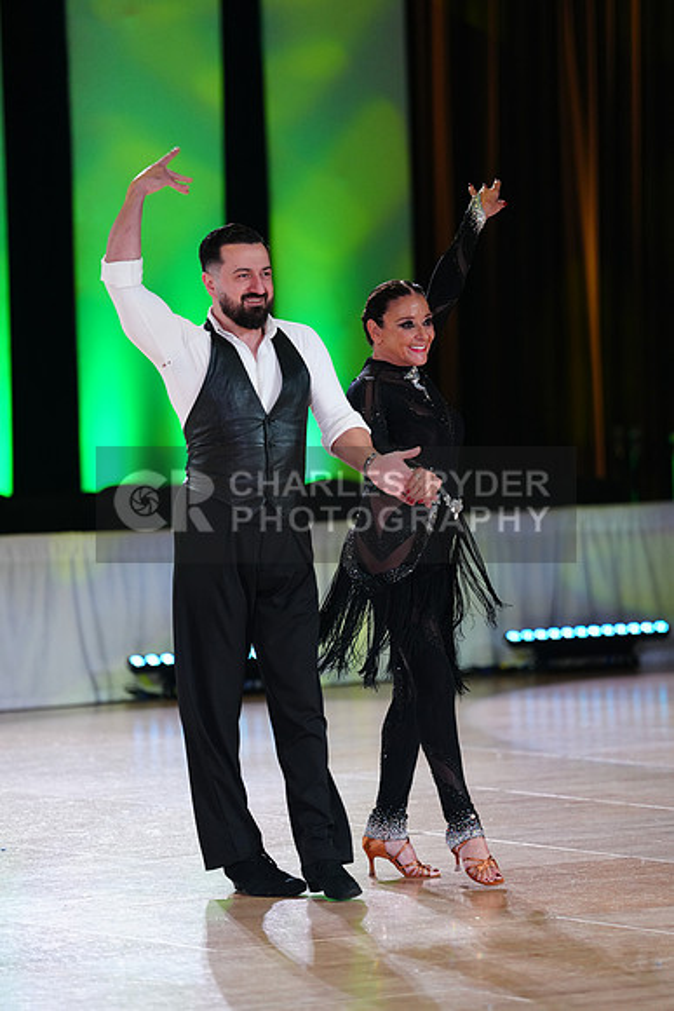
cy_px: 506
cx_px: 337
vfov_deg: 12.0
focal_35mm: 171
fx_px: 4799
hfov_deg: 8.0
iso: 2000
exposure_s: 1/400
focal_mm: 171
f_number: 2.8
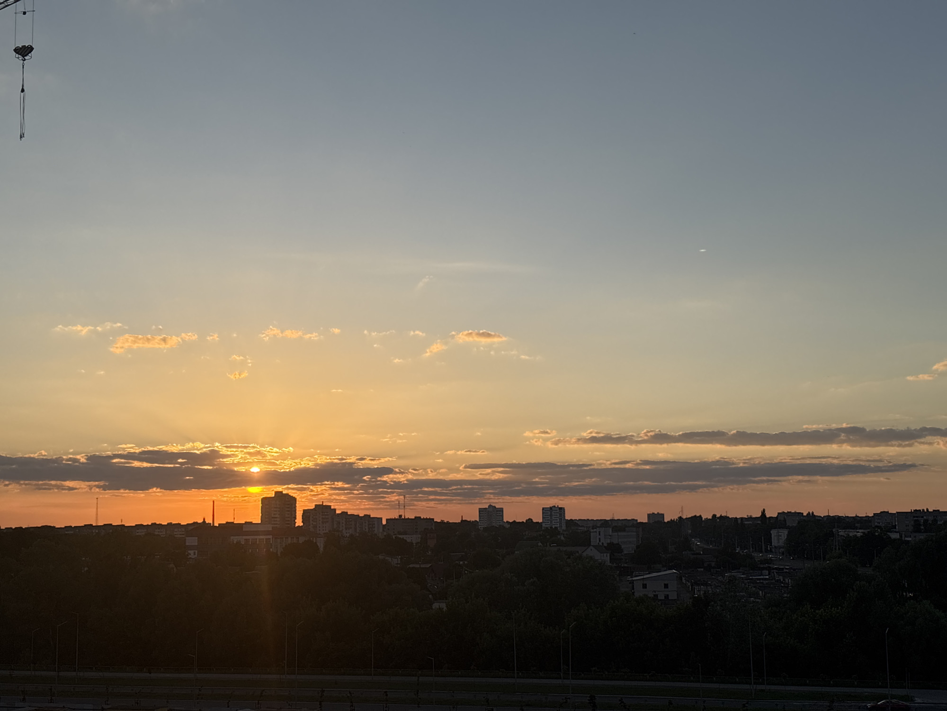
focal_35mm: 52
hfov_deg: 36.8
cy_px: 356
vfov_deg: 28.0
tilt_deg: +6.3
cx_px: 474
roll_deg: +0.7
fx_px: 1423
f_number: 1.6
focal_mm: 5.96
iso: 32
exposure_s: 1/3021
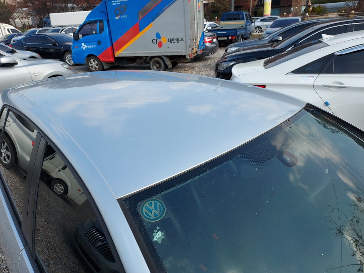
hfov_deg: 71.6
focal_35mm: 24
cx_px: 182
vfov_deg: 56.8
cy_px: 136
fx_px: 252
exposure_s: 1/495
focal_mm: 4.6
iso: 40
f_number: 1.8
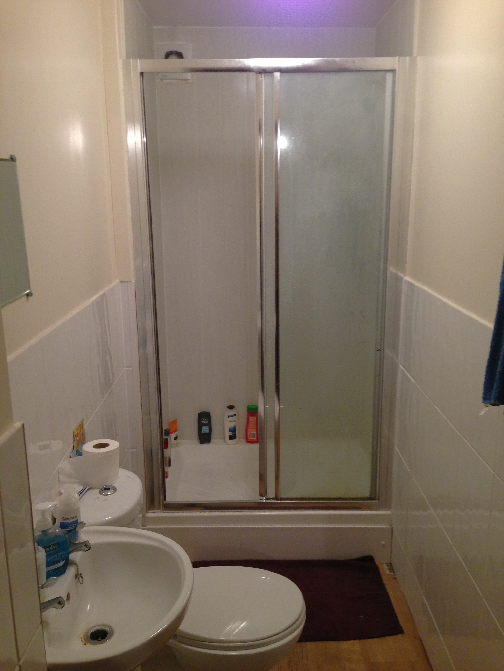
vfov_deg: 55.4
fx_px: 641
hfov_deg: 42.9
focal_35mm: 33
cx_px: 252
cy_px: 336
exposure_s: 1/20
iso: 200
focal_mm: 4.13
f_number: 2.4
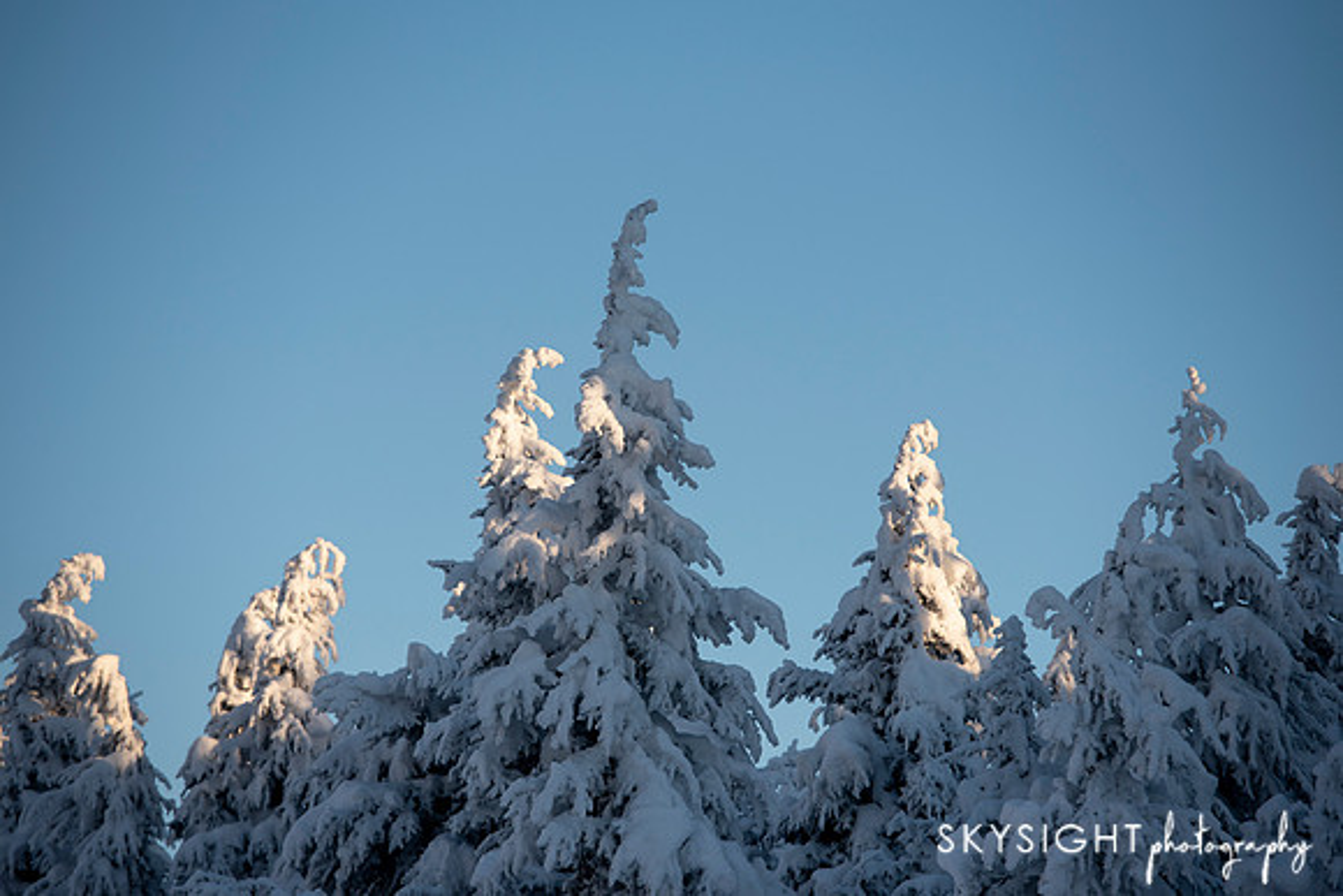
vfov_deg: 7.6
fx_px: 6716
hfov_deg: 11.4
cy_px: 448
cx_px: 672
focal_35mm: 180
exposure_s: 1/2000
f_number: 4
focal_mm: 180
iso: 250
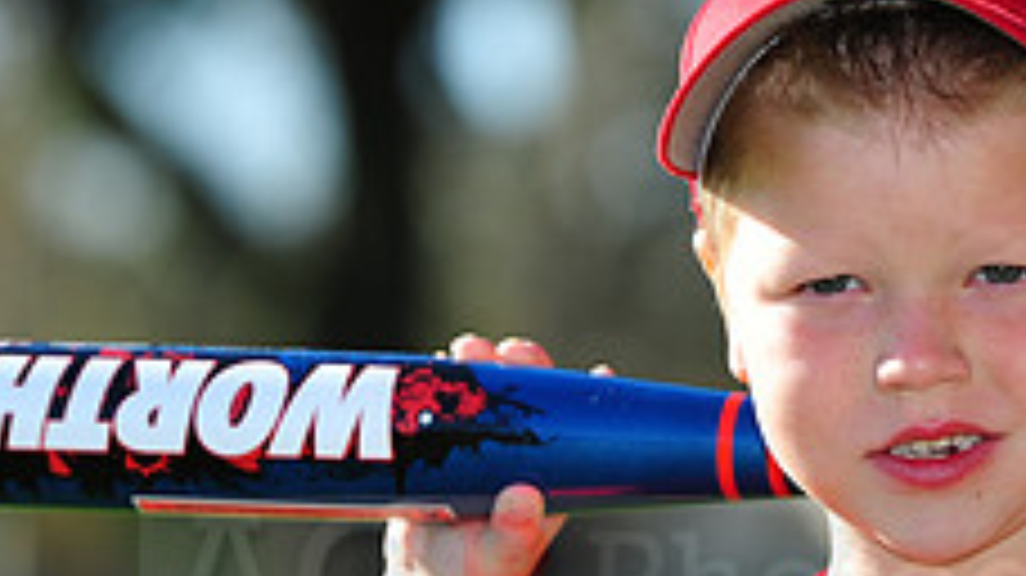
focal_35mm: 387
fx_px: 10524
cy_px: 554
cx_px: 896
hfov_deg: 5.6
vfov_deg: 3.1
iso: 200
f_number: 4.5
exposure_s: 1/800
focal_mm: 145
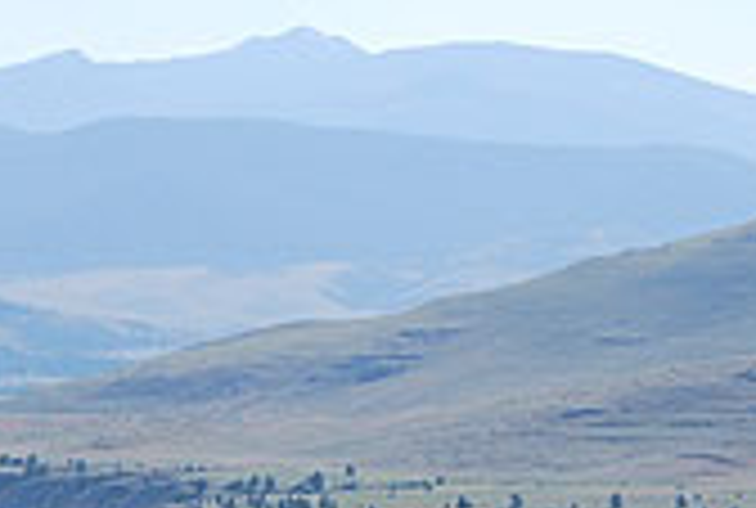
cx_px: 176
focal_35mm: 221
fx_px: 4661
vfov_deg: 6.2
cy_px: 562
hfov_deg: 9.3
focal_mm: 55
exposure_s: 1/250
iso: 100
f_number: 8
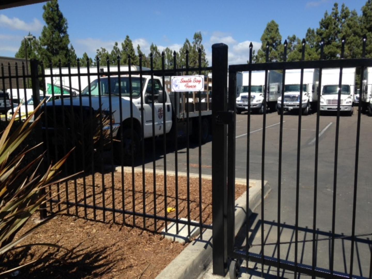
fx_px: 355
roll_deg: +0.8
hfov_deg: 55.4
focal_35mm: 33
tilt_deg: -8.3
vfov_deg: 42.9
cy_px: 140
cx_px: 186
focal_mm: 4.12
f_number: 2.4
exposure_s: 1/1355
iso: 50
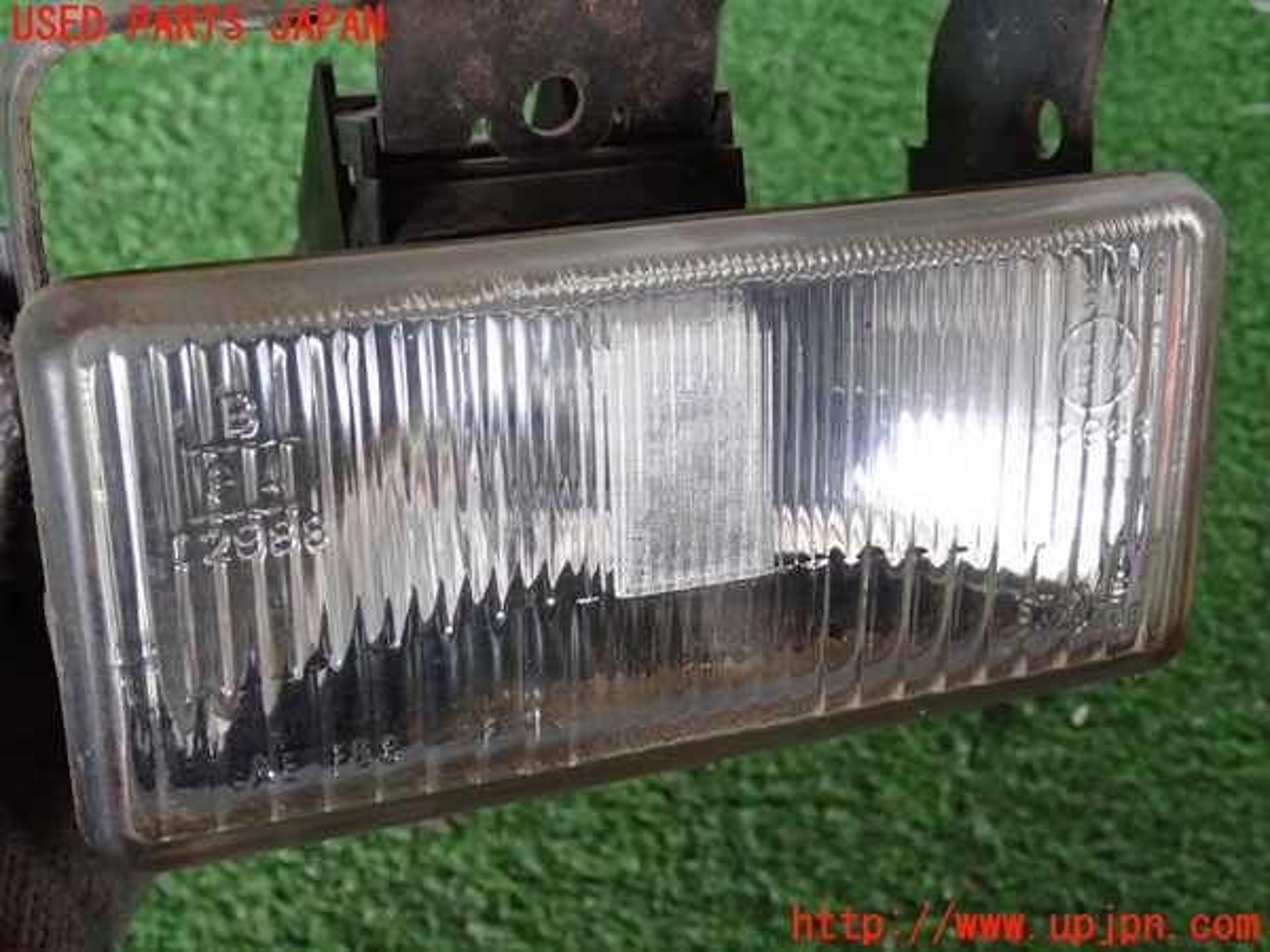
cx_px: 635
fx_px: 1834
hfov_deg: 38.2
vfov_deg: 29.1
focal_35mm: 50
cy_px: 476
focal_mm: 9.01
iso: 500
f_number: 3.2
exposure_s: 1/50
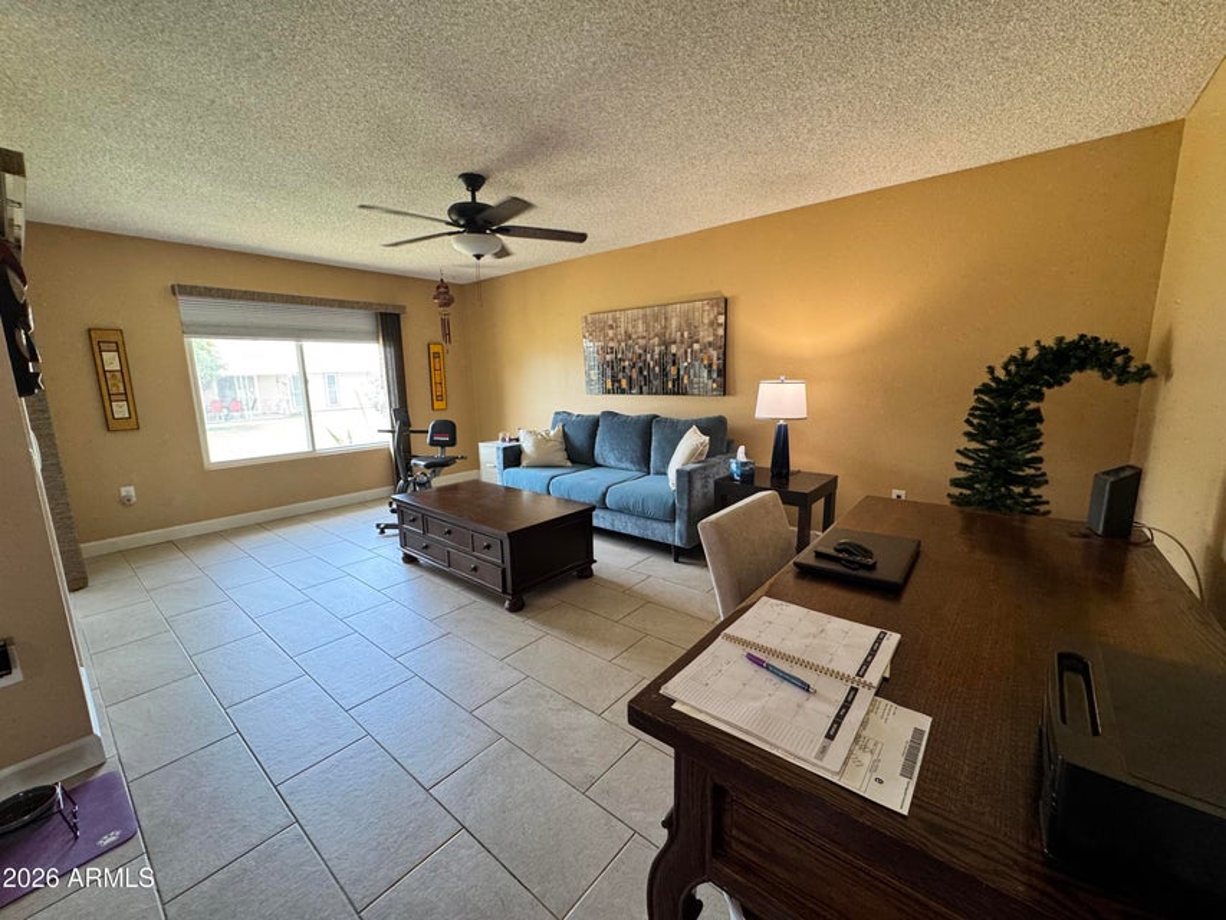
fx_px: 496
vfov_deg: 85.7
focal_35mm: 14
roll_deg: +1.3
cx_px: 613
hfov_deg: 102.1
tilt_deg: -10.1
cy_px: 460
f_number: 2.2
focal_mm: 2.22
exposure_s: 1/60
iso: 160
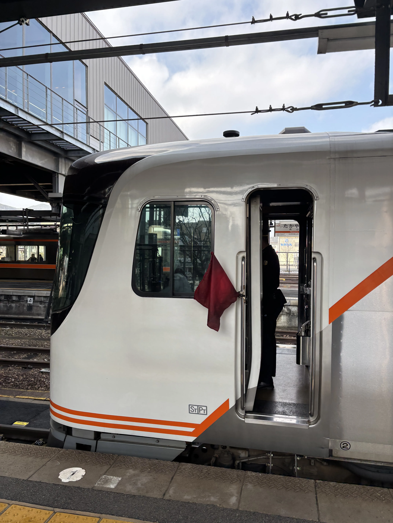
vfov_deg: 67.3
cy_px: 262
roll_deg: -0.9
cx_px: 196
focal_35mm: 26
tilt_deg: -0.6
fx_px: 394
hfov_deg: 53.1
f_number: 1.6
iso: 50
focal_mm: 5.96
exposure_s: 1/510
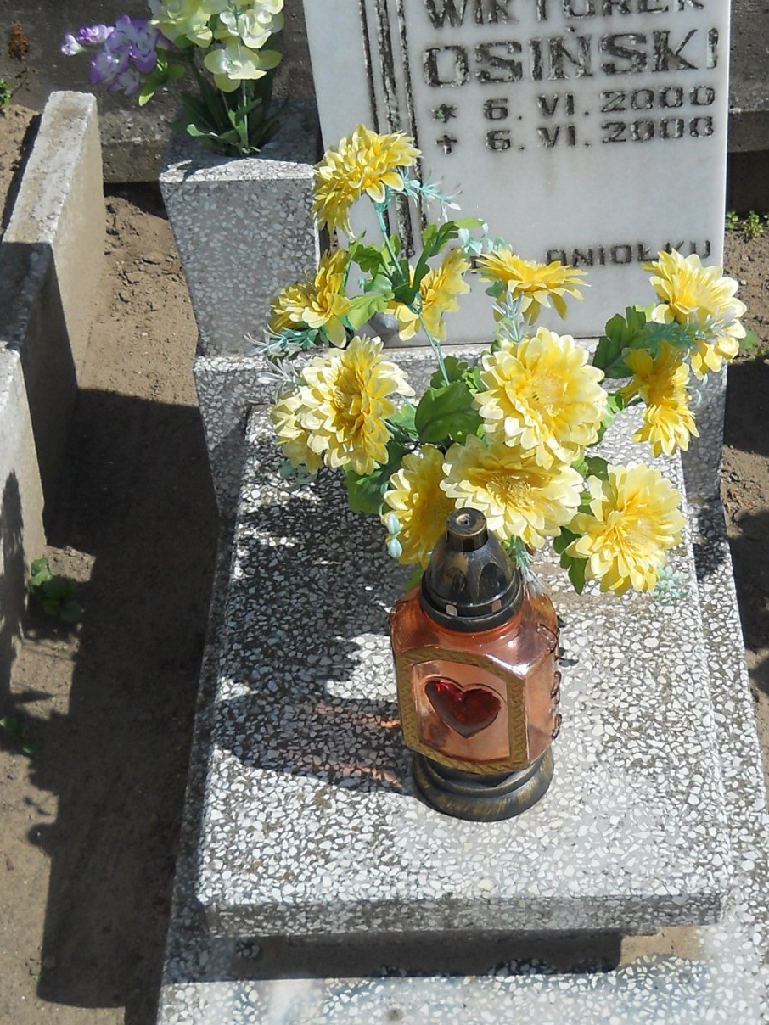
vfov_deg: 29.4
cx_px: 506
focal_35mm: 66
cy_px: 440
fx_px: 1955
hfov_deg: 22.2
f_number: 5.5
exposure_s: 1/500
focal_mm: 6.72
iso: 80
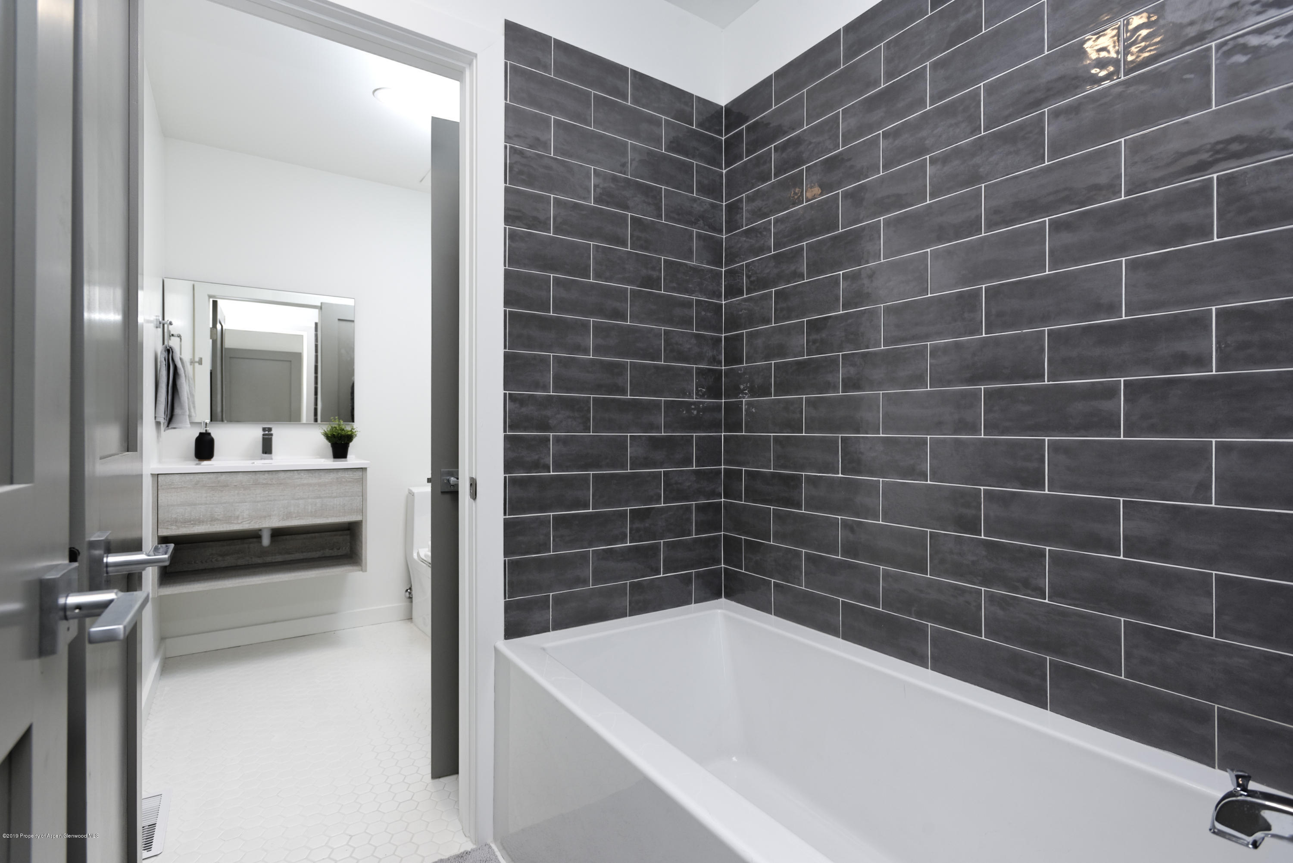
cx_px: 646
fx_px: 611
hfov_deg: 93.3
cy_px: 432
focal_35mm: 17
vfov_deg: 70.5
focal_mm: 17
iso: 200
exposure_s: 1/40
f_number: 7.1
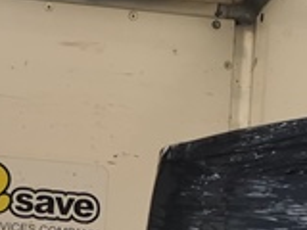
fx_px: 1534
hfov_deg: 11.4
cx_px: 73
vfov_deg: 8.2
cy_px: 456
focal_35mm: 173
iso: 50
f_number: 1.6
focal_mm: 5.56
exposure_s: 1/449
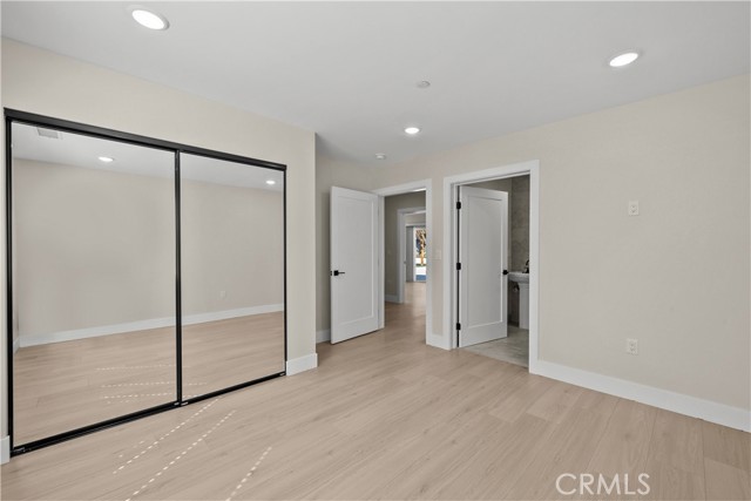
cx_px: 376
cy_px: 250
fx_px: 292
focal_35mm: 14
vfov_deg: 81.2
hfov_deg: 104.2
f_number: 10
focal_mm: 14
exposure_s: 1/8
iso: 125
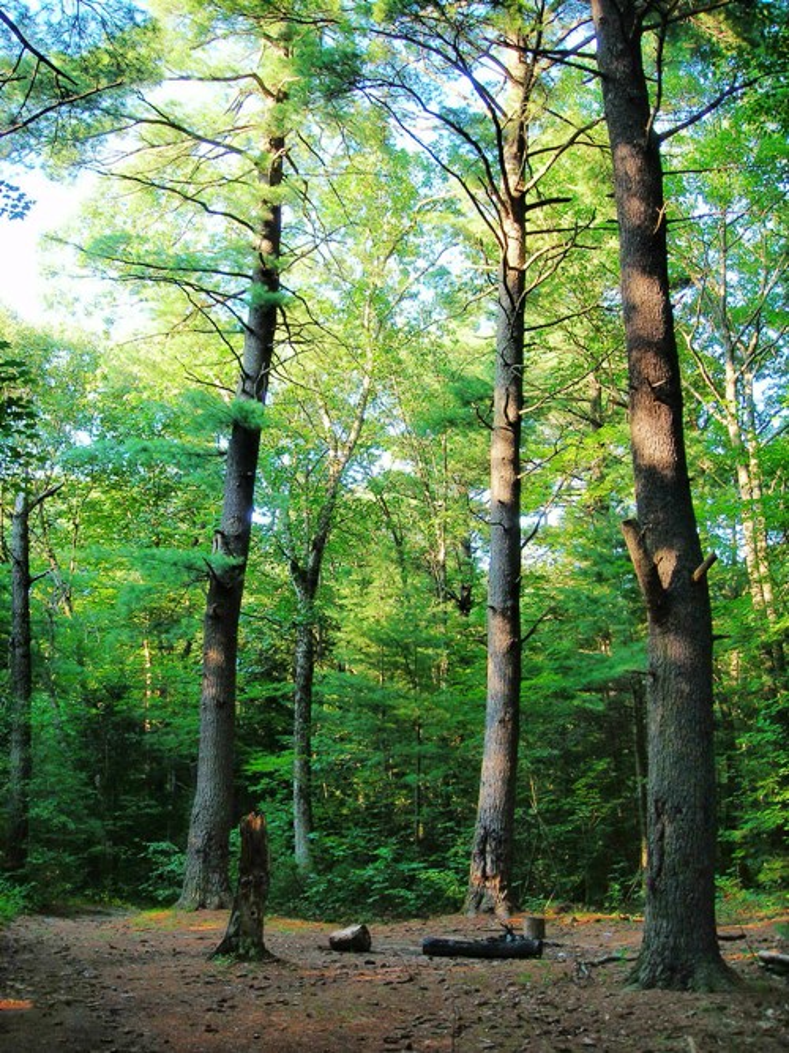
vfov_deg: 49.0
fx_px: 1155
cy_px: 526
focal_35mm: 38
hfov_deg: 37.7
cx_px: 394
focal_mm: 6.3
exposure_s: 1/28.1
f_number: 3.2
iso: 50
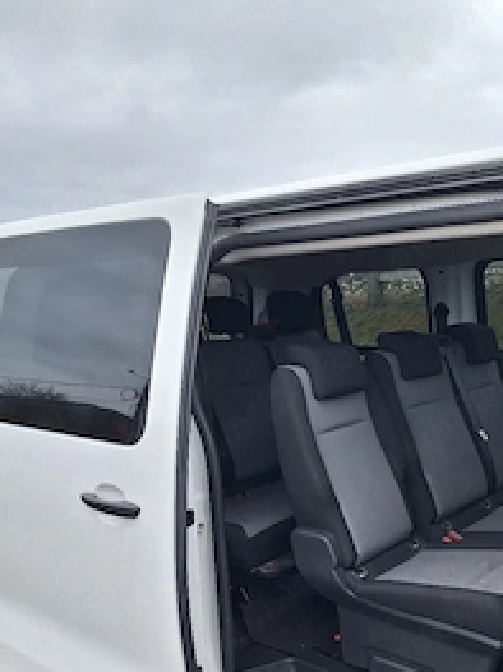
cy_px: 439
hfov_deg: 40.3
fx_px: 679
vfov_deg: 51.8
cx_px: 322
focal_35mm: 35
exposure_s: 1/227
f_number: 1.8
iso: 40
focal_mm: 5.54
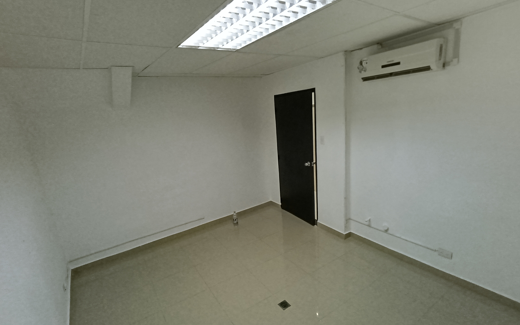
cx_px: 260
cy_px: 177
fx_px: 241
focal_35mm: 17
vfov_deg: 67.9
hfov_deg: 94.4
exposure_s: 1/50
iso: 250
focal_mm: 1.65
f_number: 2.2
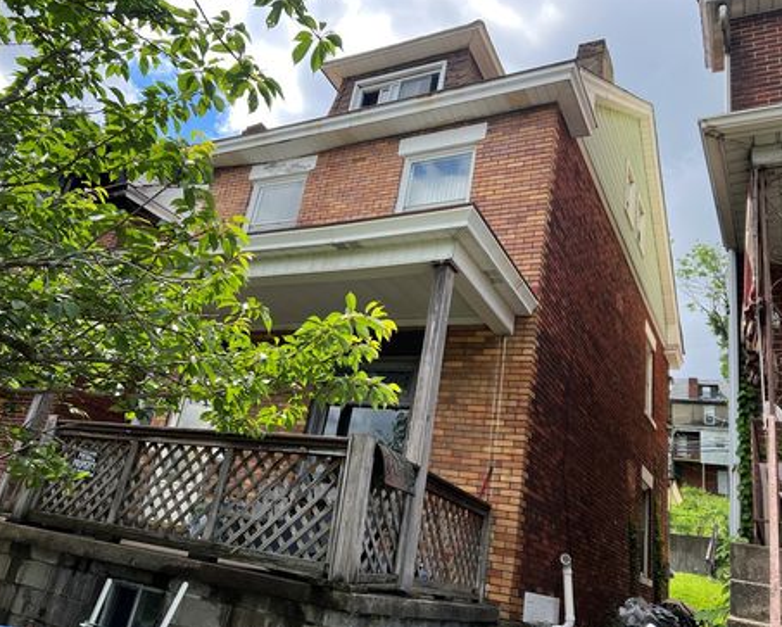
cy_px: 314
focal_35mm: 28
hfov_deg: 62.2
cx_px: 388
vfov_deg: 51.6
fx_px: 648
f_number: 1.5
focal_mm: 5.7
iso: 50
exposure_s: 1/1645
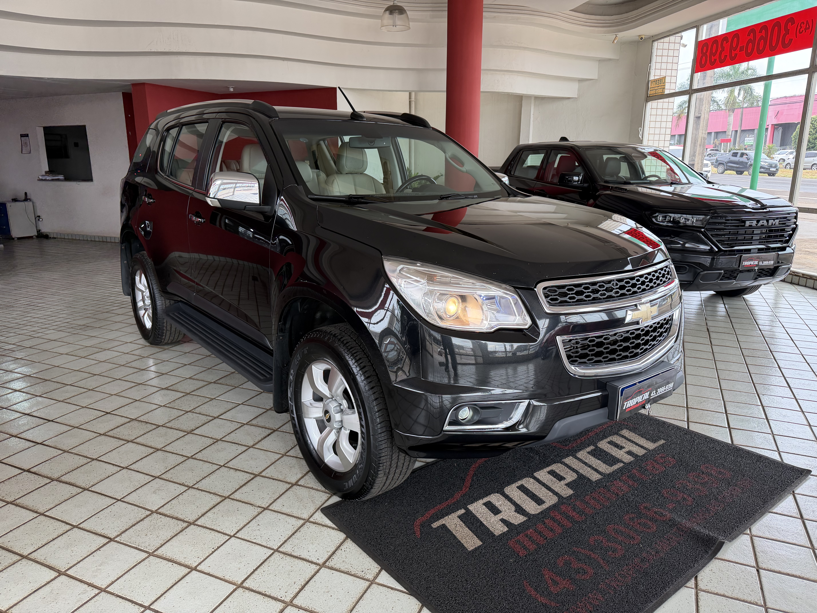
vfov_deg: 56.8
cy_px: 306
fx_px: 566
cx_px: 408
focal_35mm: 24
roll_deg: +0.7
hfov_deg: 71.6
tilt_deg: -14.0
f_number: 1.78
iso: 125
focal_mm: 6.76
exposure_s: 1/208
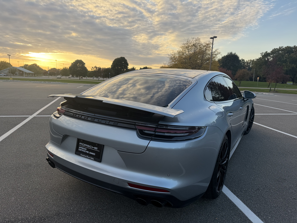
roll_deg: -1.7
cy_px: 112
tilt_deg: -9.3
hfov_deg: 71.6
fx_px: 206
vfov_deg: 56.8
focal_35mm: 24
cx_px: 148
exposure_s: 1/920
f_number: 1.78
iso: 80
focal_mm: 6.76
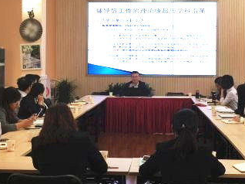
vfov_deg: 20.1
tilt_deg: +1.1
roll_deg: -1.8
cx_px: 131
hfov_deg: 26.7
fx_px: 516
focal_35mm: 73
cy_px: 60
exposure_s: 1/30
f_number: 2.2
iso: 32
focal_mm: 4.15
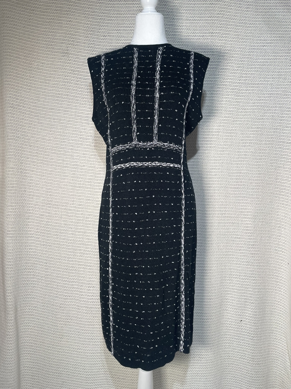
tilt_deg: -0.9
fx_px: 291
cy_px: 194
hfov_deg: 53.1
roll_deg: -1.9
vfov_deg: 67.3
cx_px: 146
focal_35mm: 26
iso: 125
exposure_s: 1/111
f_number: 1.6
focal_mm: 4.2
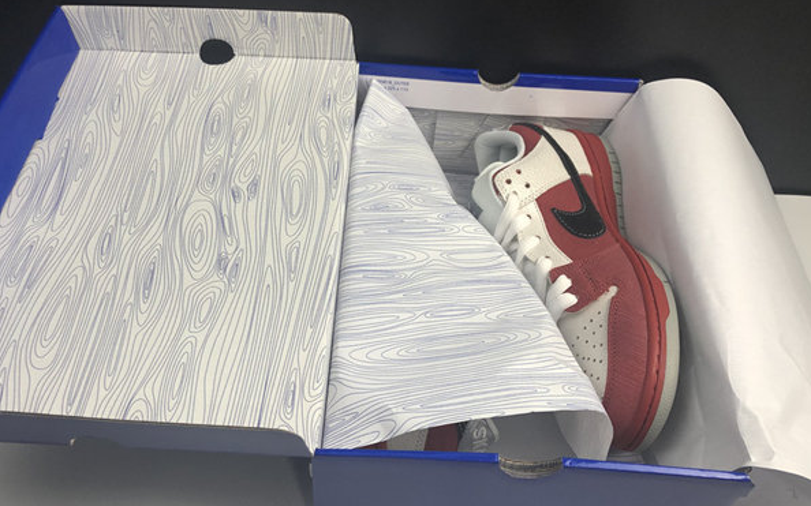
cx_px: 367
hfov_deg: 55.2
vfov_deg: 36.2
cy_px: 233
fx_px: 773
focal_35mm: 35
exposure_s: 1/100
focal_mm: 4
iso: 32
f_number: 1.8
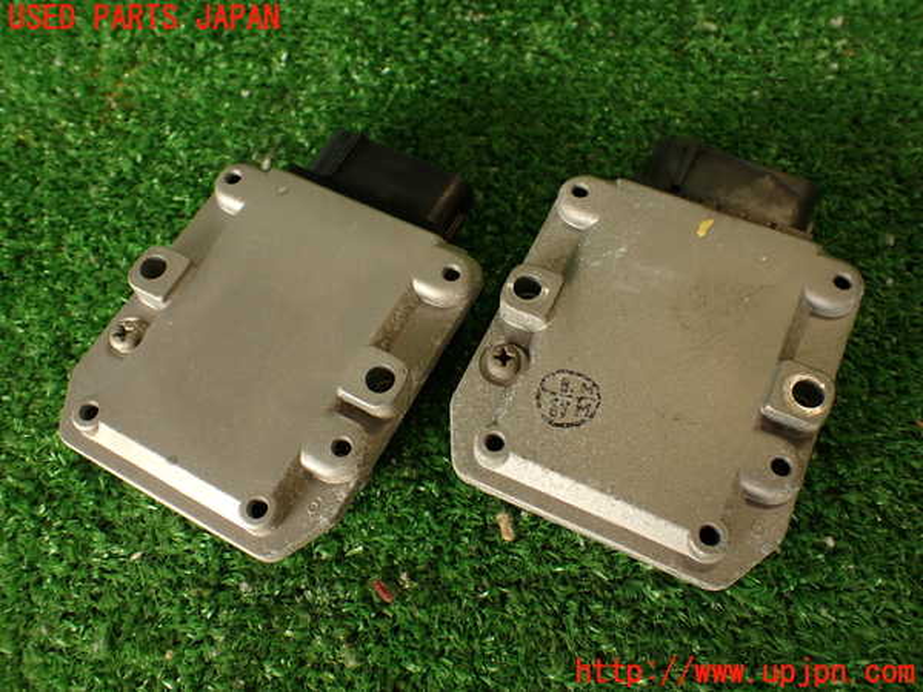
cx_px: 462
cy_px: 346
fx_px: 800
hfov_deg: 60.0
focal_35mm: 30
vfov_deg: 46.8
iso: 100
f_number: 2.3
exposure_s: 1/60
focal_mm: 5.4
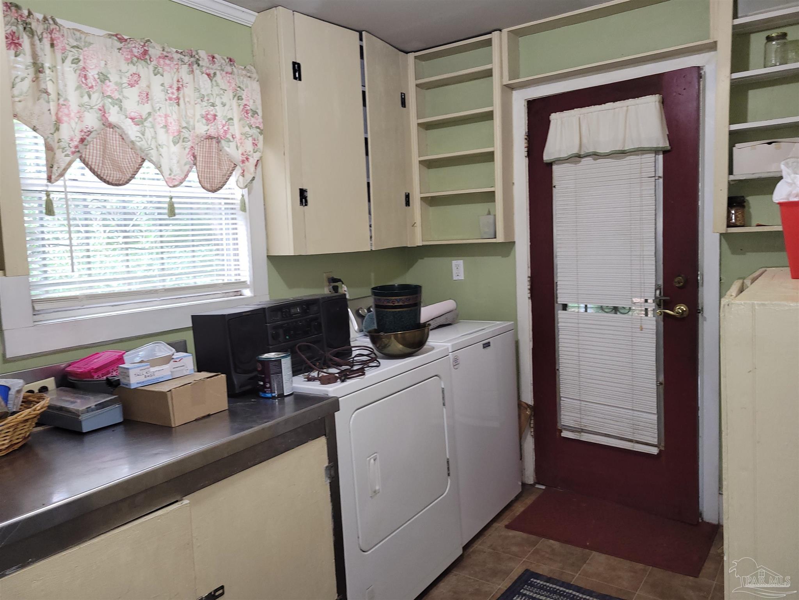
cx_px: 400
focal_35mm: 26
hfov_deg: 67.3
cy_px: 300
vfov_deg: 53.1
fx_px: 600
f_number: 1.8
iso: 125
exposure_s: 1/24
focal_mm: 5.4
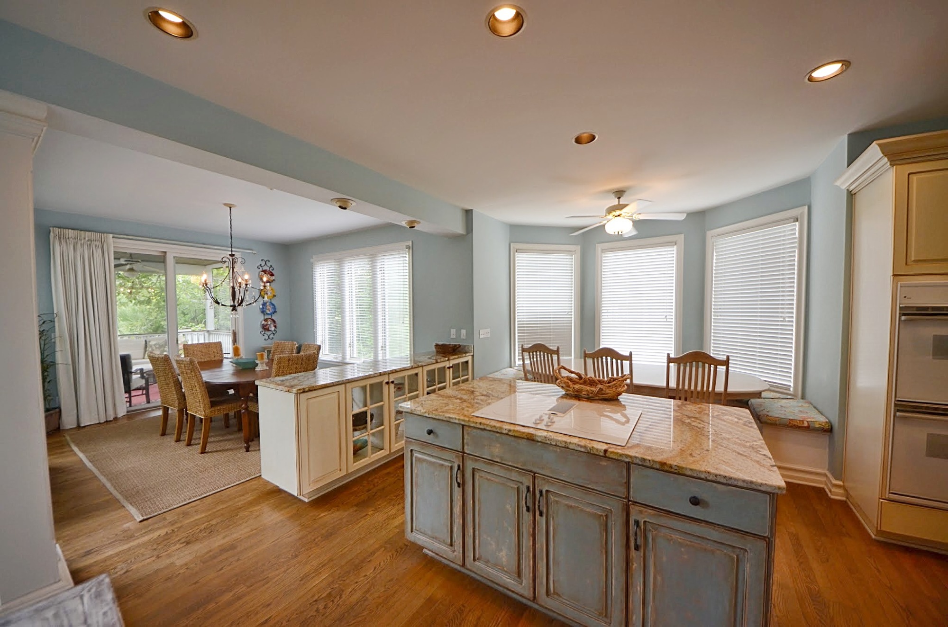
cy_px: 314
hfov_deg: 112.7
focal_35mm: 12
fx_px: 315
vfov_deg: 89.7
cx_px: 474
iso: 400
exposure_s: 1/100
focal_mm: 8
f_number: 5
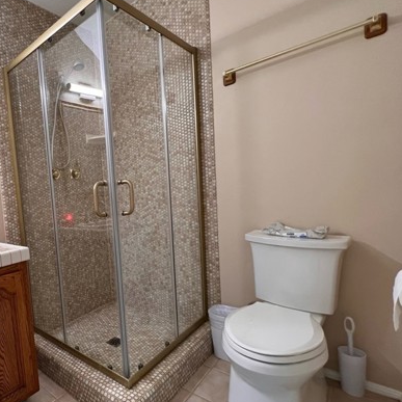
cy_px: 217
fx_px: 250
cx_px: 88
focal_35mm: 19
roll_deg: +4.4
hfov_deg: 71.0
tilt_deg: -5.5
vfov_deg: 77.5
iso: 200
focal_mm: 1.57
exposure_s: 1/60
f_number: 1.8
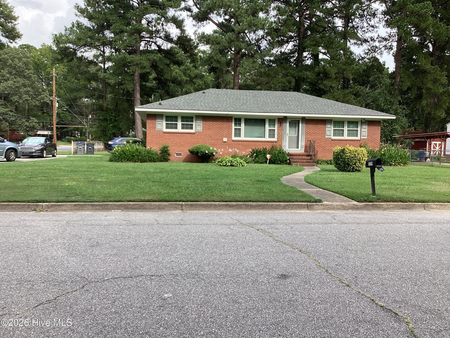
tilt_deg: -4.1
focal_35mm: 31
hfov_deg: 58.4
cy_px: 169
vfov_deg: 45.4
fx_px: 403
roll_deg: -1.2
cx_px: 225
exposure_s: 1/374
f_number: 2.4
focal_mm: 3.3
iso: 25
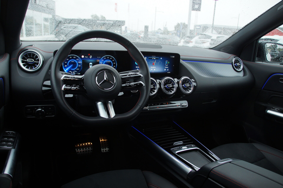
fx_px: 212
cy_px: 94
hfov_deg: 67.4
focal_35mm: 27
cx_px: 142
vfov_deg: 47.9
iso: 200
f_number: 4
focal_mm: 18
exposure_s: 1/60
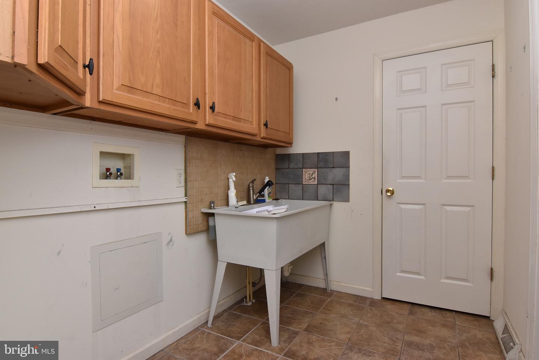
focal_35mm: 18
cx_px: 270
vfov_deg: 67.5
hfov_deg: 90.0
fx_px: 270
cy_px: 180
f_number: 11
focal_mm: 12
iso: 800
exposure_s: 1/125
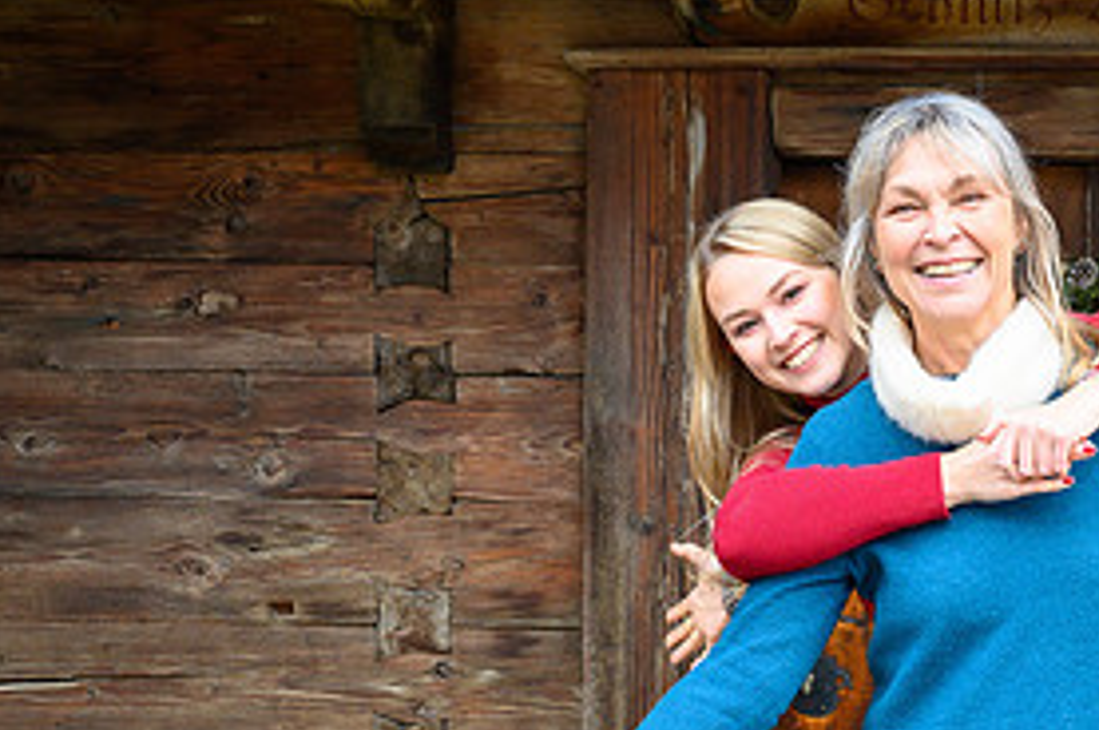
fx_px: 3385
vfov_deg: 12.3
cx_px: 1047
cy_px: 559
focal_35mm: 111
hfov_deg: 18.1
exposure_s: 1/125
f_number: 5.6
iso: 640
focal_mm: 53
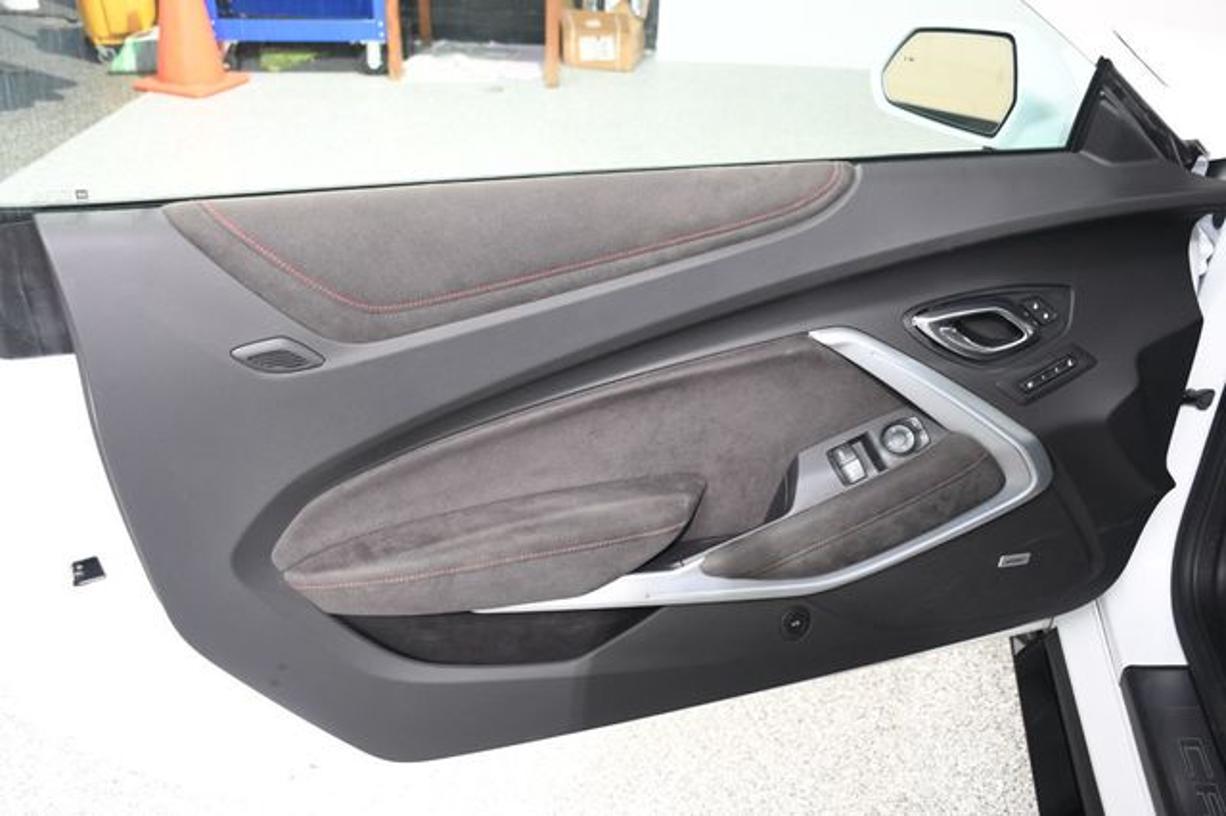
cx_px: 613
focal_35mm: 34
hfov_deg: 55.8
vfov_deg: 38.8
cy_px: 408
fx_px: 1157
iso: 100
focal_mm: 23
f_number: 4
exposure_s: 1/160
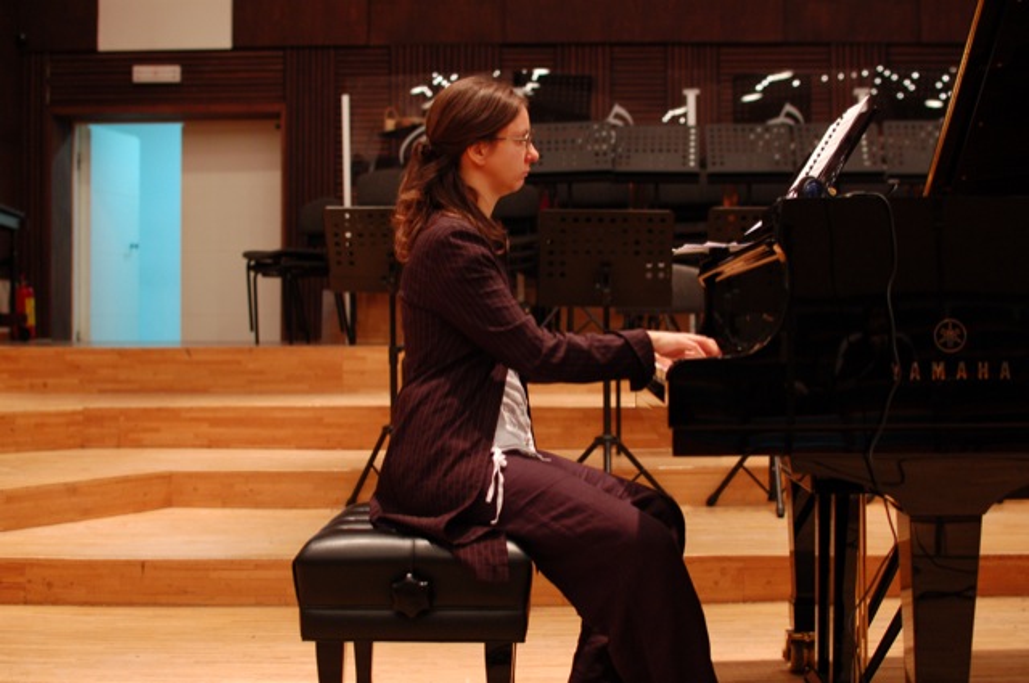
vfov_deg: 25.7
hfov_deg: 37.9
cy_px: 342
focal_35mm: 52
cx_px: 514
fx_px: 1499
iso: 800
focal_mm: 35
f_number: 3.2
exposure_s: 1/40
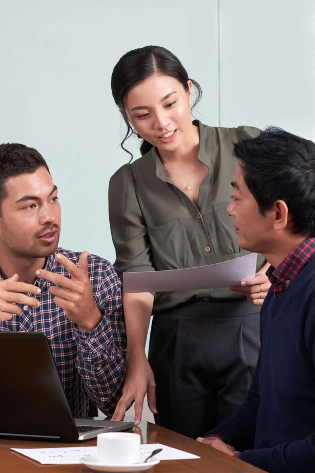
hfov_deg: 12.4
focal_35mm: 110
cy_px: 213
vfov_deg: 18.6
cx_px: 32
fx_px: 1444
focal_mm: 60
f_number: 5.6
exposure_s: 1/250
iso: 640
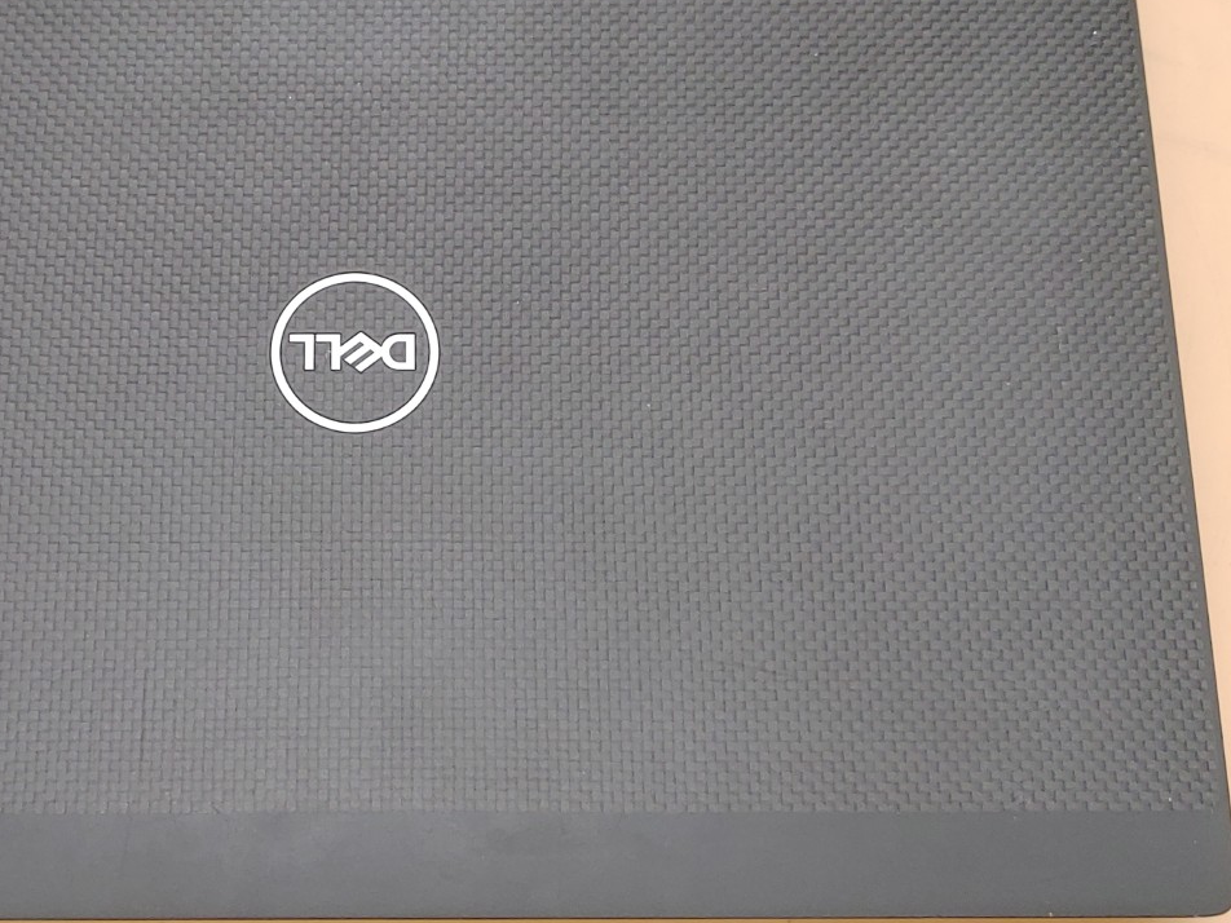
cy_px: 432
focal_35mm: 59
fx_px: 2098
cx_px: 362
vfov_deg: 24.8
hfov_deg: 32.3
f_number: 1.8
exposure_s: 1/75
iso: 50
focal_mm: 4.36
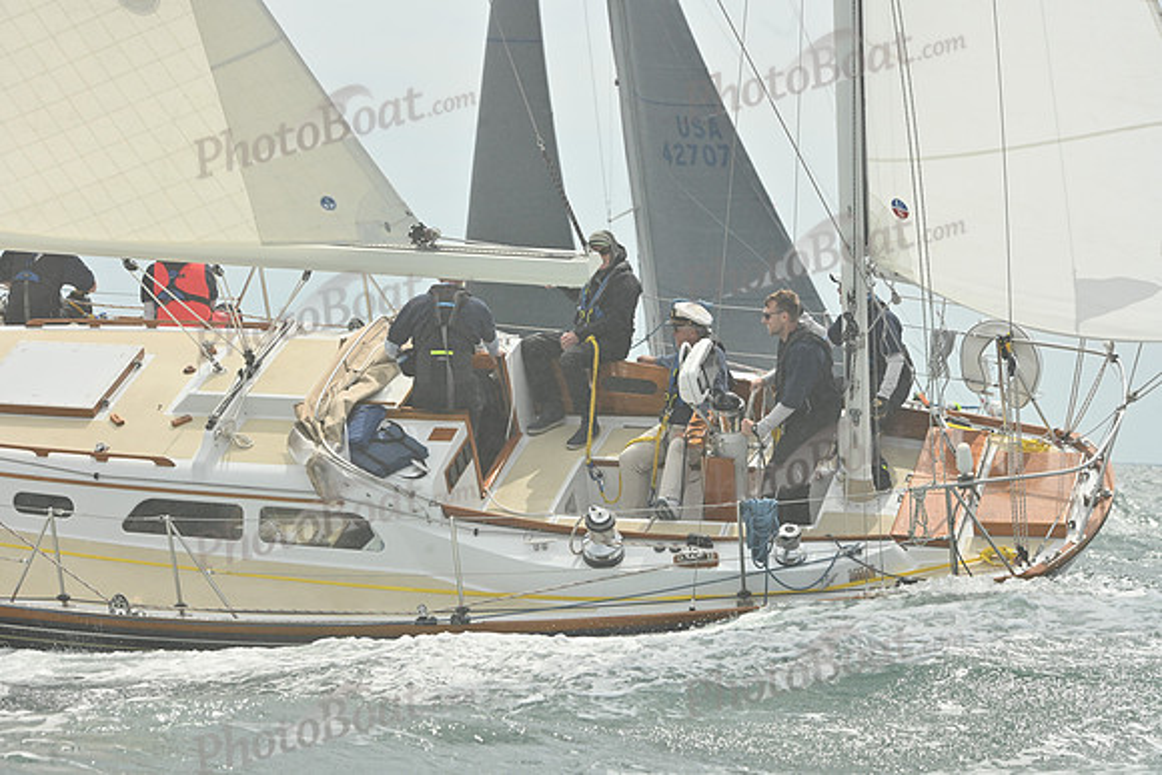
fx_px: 3293
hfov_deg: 20.0
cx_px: 581
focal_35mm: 102
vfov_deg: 13.4
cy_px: 388
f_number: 10
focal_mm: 102
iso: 320
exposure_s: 1/1250
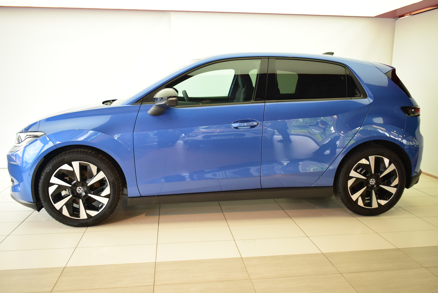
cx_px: 219
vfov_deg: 43.7
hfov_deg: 61.9
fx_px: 365
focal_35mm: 30
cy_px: 146
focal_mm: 20
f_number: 3.8
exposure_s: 1/200
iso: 1600
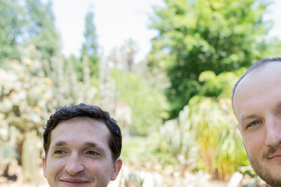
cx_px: 192
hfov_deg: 35.2
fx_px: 437
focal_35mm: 56
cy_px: 142
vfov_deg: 23.9
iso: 250
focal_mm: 36
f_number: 3.5
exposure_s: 1/250
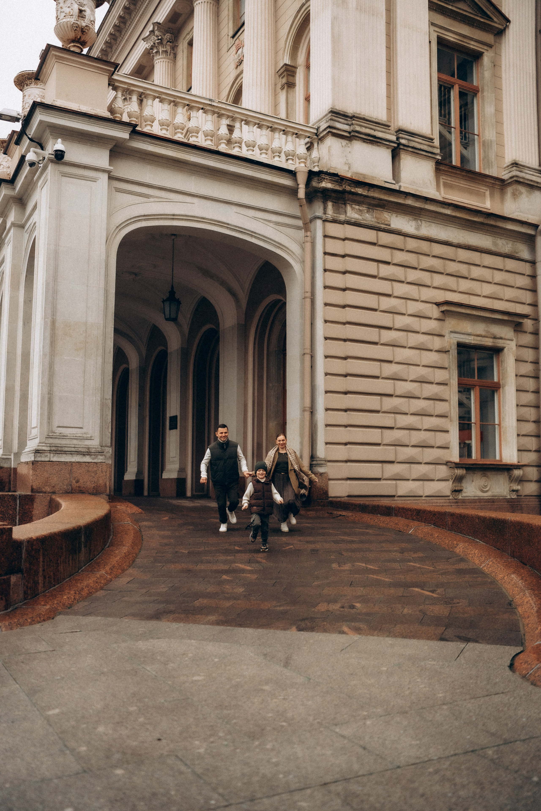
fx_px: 789
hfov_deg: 37.9
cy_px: 406
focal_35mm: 35
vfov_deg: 54.4
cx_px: 270
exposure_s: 1/8000
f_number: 1.4
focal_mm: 35
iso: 800
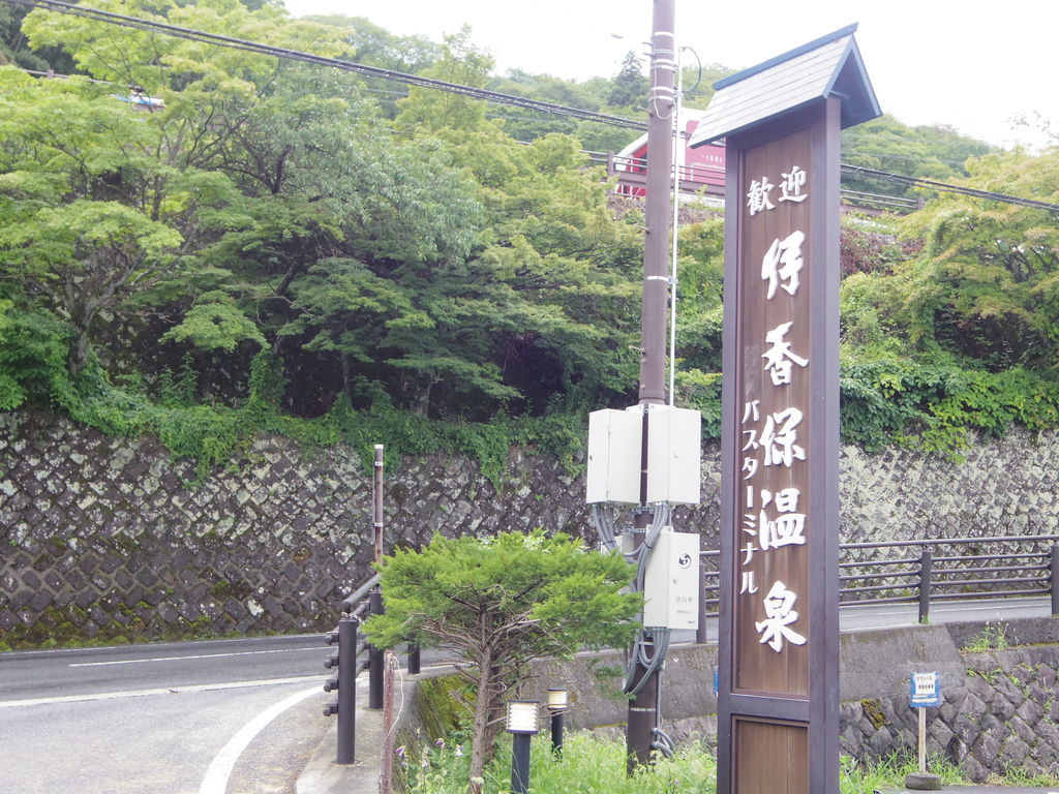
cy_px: 397
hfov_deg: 40.4
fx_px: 1438
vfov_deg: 30.9
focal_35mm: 47
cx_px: 530
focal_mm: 8.5
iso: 250
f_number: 3.2
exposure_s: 1/160
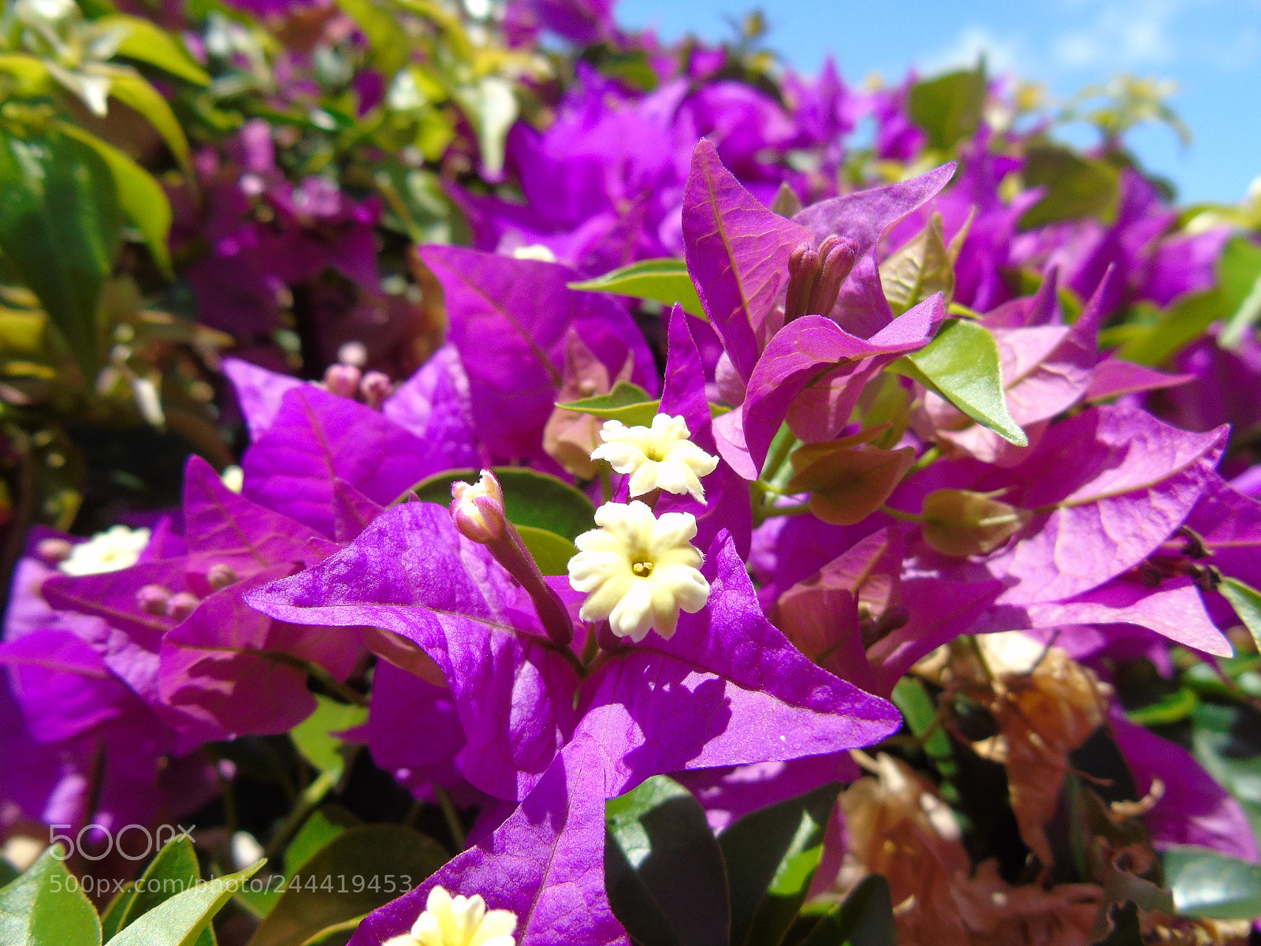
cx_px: 630
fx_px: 911
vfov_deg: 54.9
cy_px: 473
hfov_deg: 69.4
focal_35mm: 25
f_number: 3.4
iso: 80
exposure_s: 1/800
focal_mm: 4.4
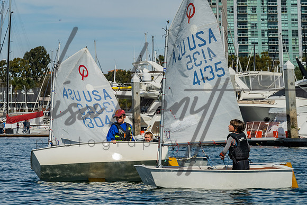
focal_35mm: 155
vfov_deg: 8.9
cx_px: 135
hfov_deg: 13.2
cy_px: 127
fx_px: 1322
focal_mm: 125
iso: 250
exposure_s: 1/400
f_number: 10
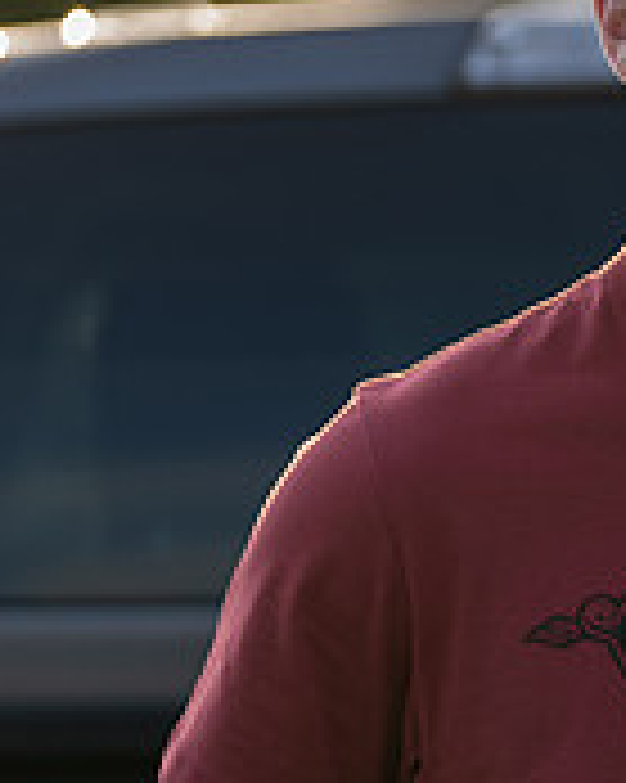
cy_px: 142
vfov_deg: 3.9
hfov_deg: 3.1
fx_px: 11636
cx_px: 721
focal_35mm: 502
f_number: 2.8
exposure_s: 1/250
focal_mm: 155
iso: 64
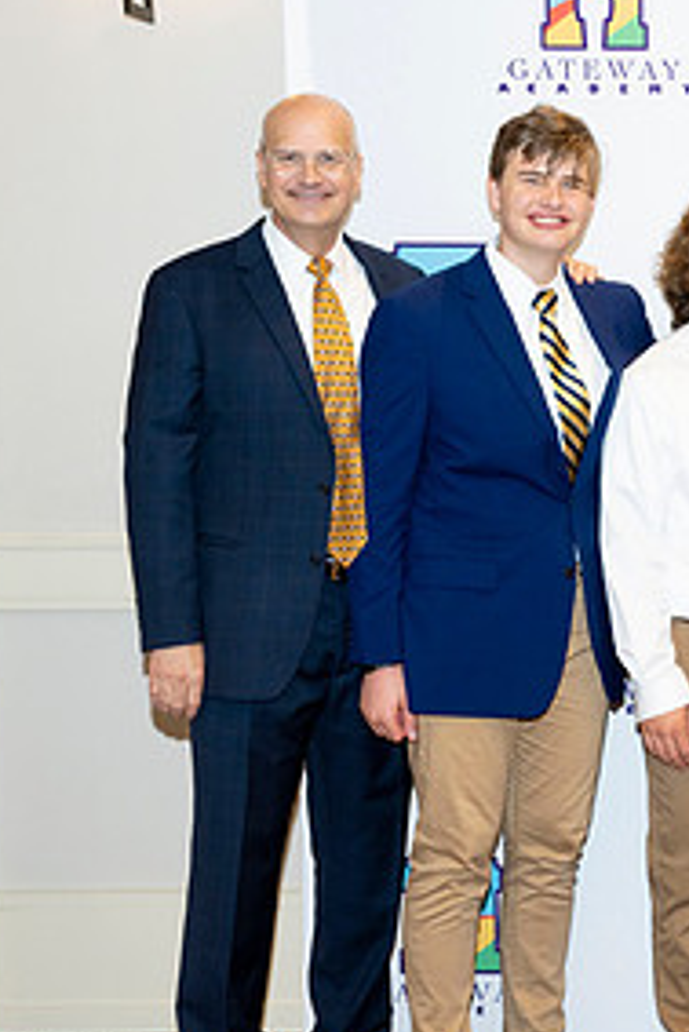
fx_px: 2408
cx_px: 973
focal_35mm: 84
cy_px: 567
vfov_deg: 24.2
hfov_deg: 15.3
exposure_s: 1/160
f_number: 5.6
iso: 800
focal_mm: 41
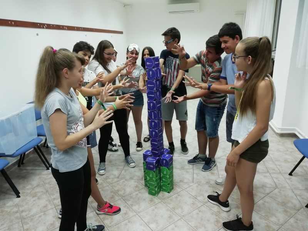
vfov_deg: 53.1
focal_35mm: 26
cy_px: 116
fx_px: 231
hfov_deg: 67.3
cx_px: 154
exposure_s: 1/33.3
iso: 100
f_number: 2.2
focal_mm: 3.46
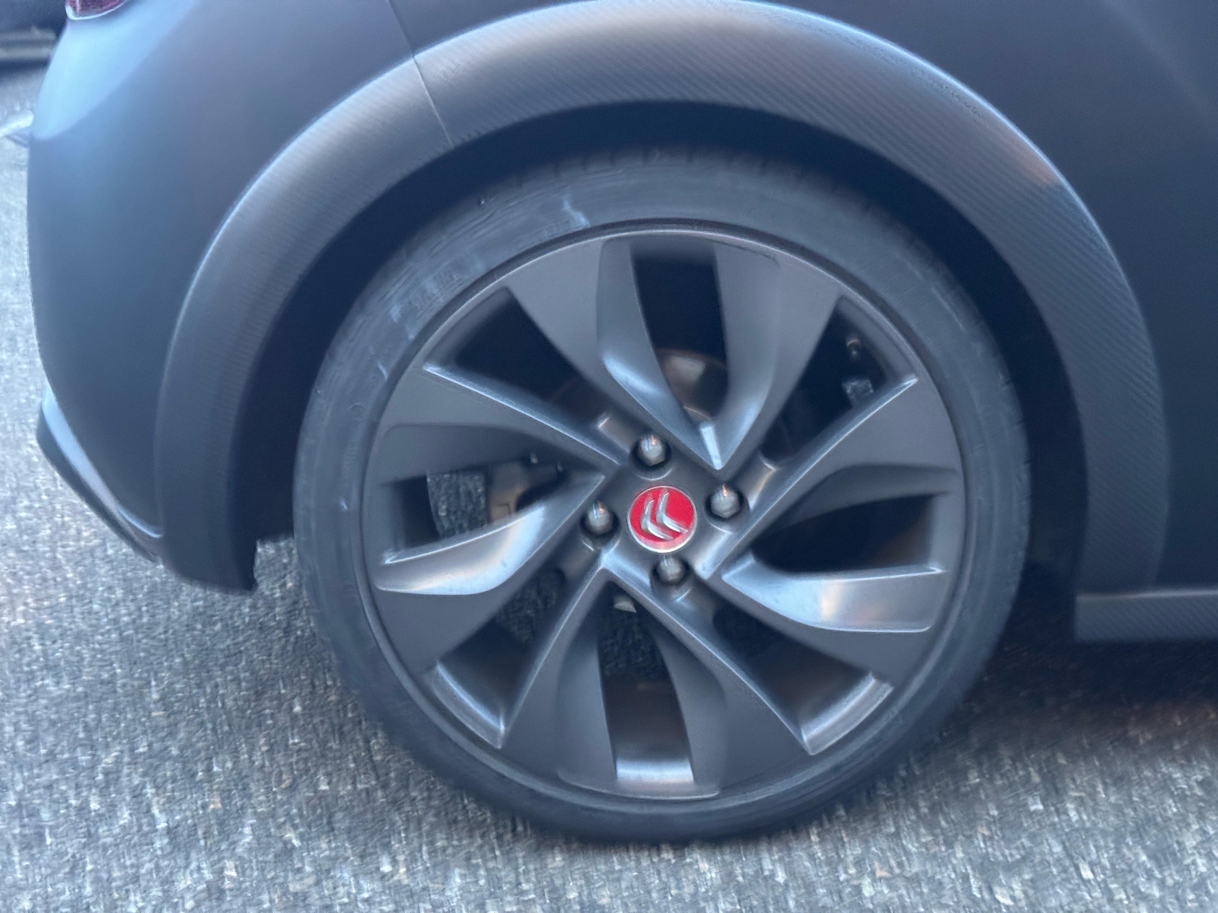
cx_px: 609
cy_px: 456
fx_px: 1689
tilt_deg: -15.6
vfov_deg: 30.3
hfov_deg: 39.7
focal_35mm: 48
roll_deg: +3.3
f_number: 1.78
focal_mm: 6.76
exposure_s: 1/25
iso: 640
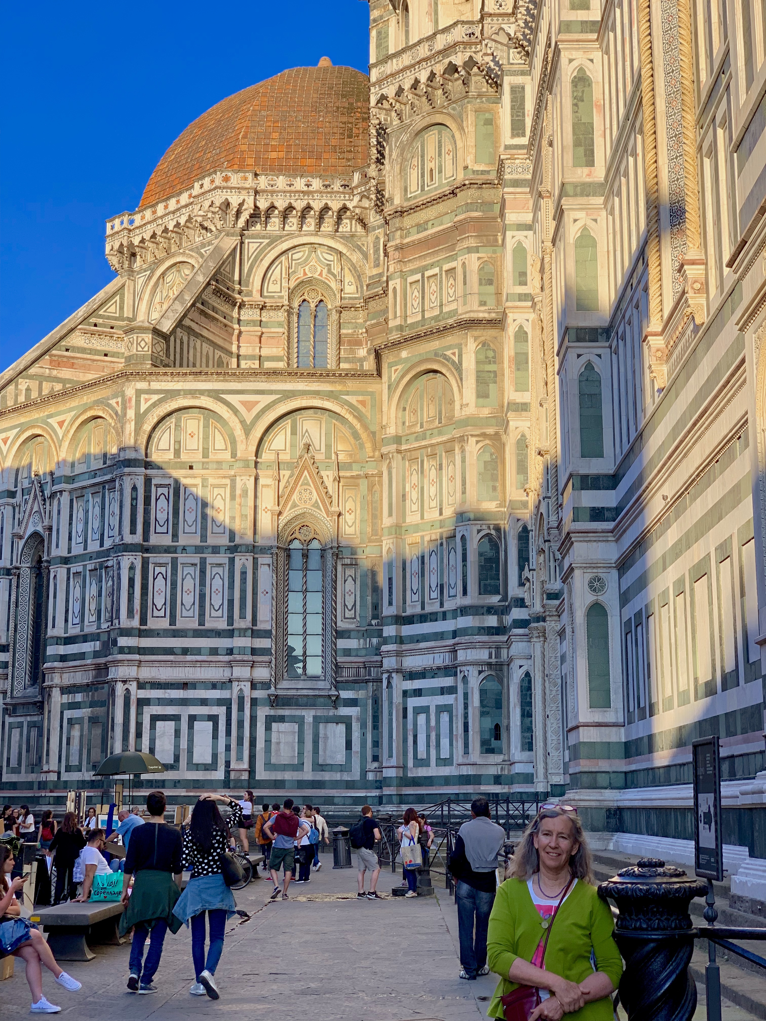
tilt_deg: +11.8
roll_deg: +0.3
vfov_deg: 36.8
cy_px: 510
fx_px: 1534
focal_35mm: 52
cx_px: 383
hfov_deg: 28.0
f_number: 2.4
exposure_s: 1/259
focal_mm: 6
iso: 16
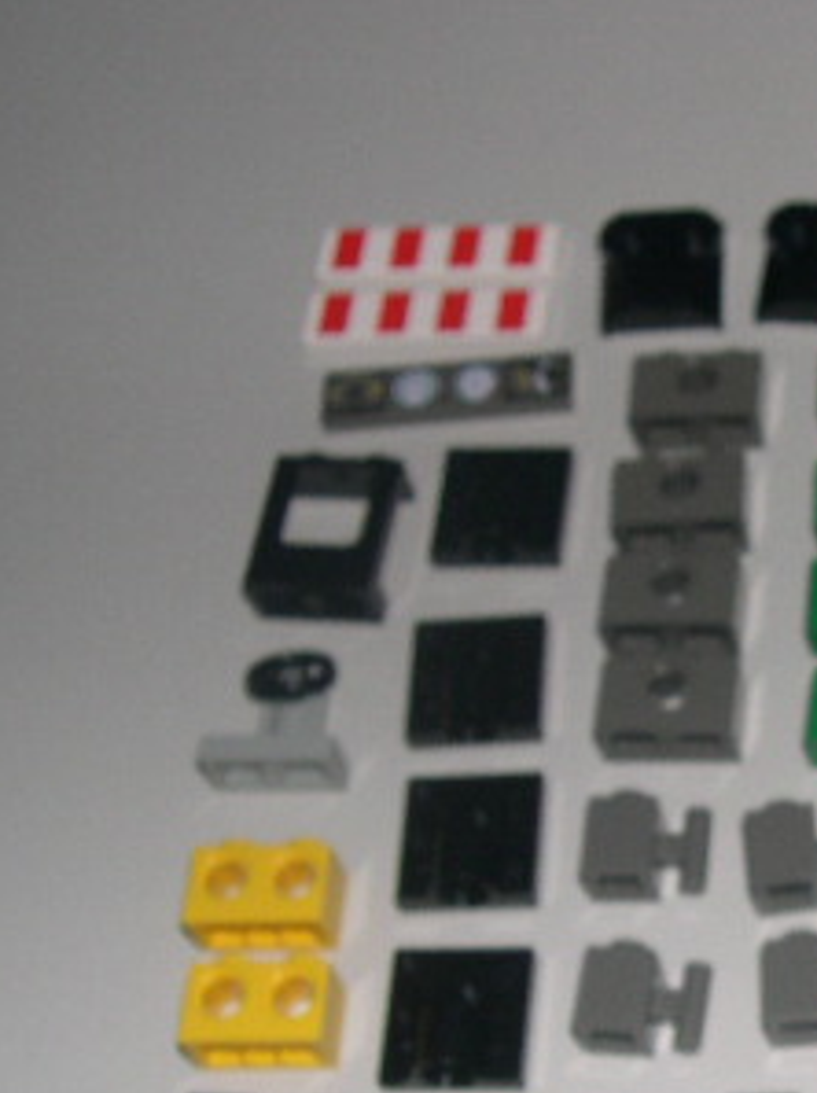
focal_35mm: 82
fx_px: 2586
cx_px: 1049
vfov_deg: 23.6
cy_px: 817
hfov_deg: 17.0
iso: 100
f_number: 7.6
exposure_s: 1/60
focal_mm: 8
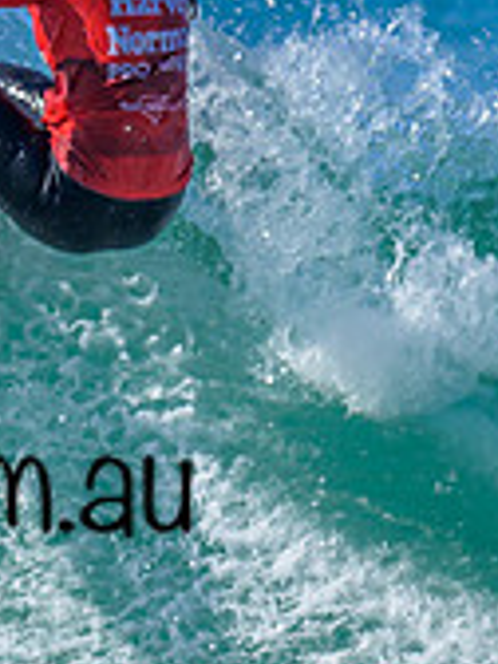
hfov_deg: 0.4
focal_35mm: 3651
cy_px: 483
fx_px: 70033
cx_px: -207
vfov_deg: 0.5
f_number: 6.3
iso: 360
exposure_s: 1/2000
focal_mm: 800
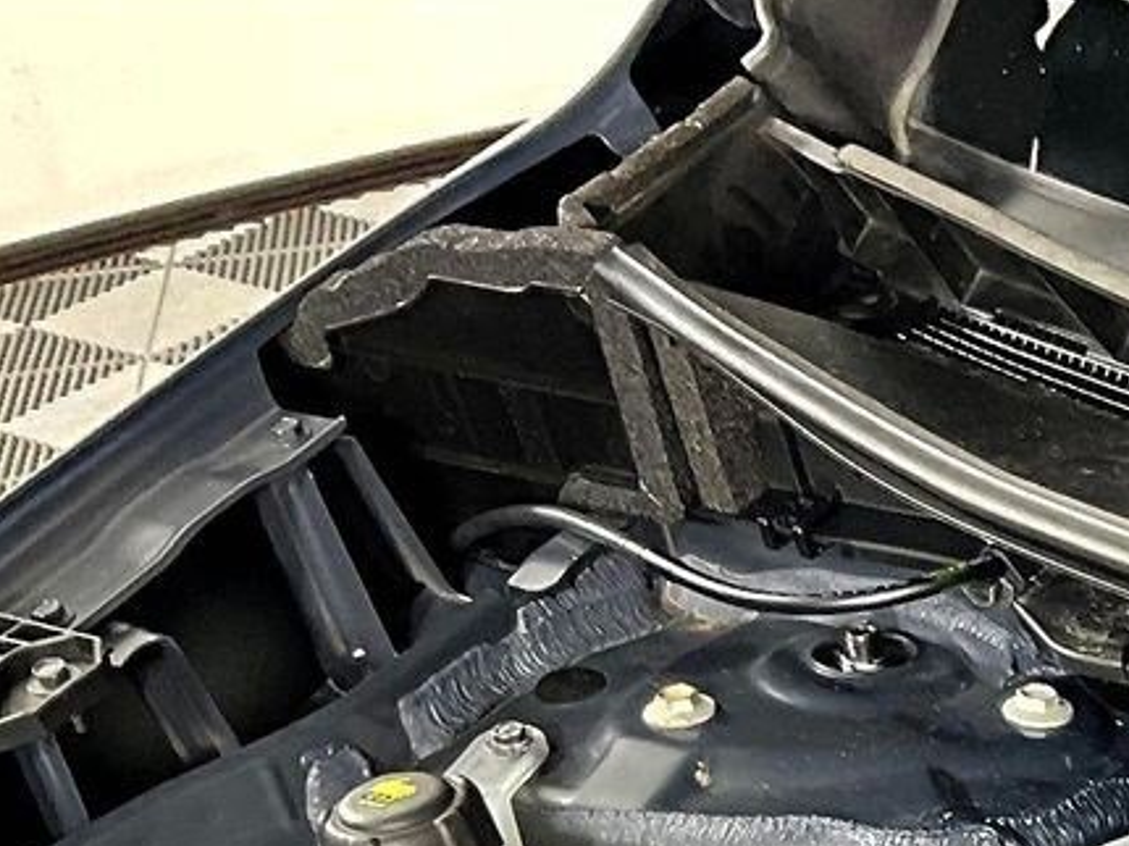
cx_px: 1885
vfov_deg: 12.4
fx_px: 3520
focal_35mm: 108
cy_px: 1555
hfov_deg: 16.0
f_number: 1.8
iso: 160
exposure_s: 1/60
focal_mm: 3
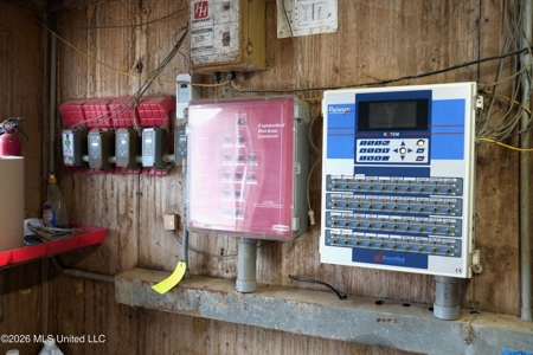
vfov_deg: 38.9
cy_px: 178
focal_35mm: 34
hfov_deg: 55.8
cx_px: 266
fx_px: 503
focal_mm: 34
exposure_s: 1/10
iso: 250
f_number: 10
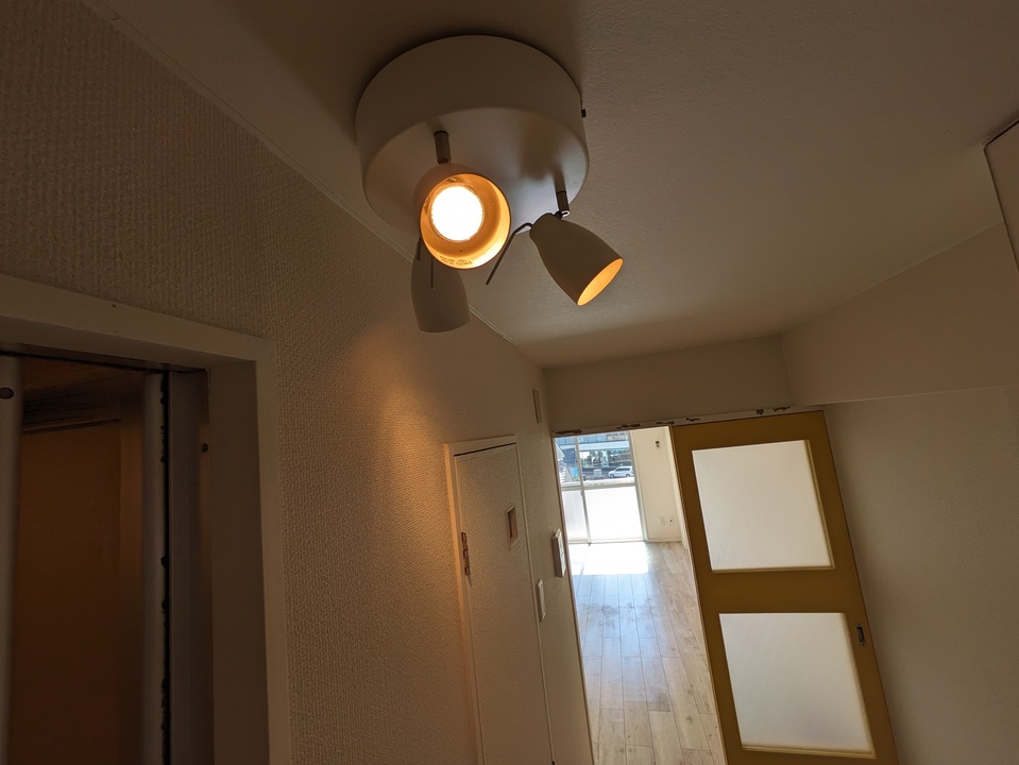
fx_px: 412
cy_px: 382
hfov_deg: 102.0
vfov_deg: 85.7
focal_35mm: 14
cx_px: 510
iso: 56
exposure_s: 1/399
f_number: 2.2
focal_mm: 1.83
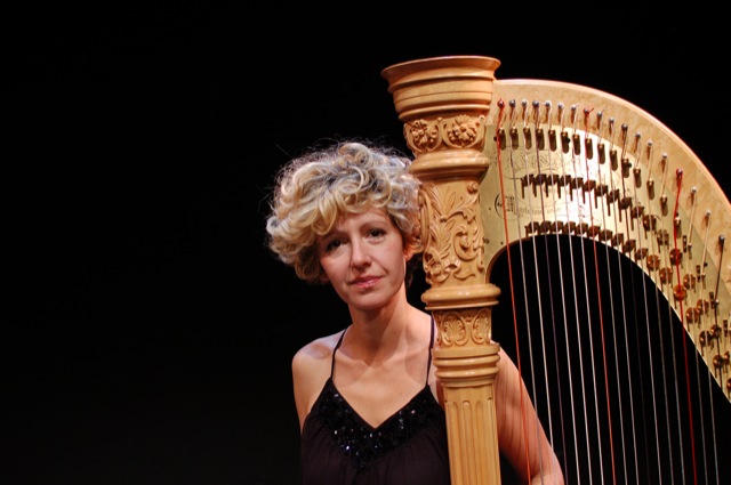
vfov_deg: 25.7
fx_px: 1065
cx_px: 366
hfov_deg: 37.9
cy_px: 242
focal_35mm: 52
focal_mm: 35
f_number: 4
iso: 400
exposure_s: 1/40
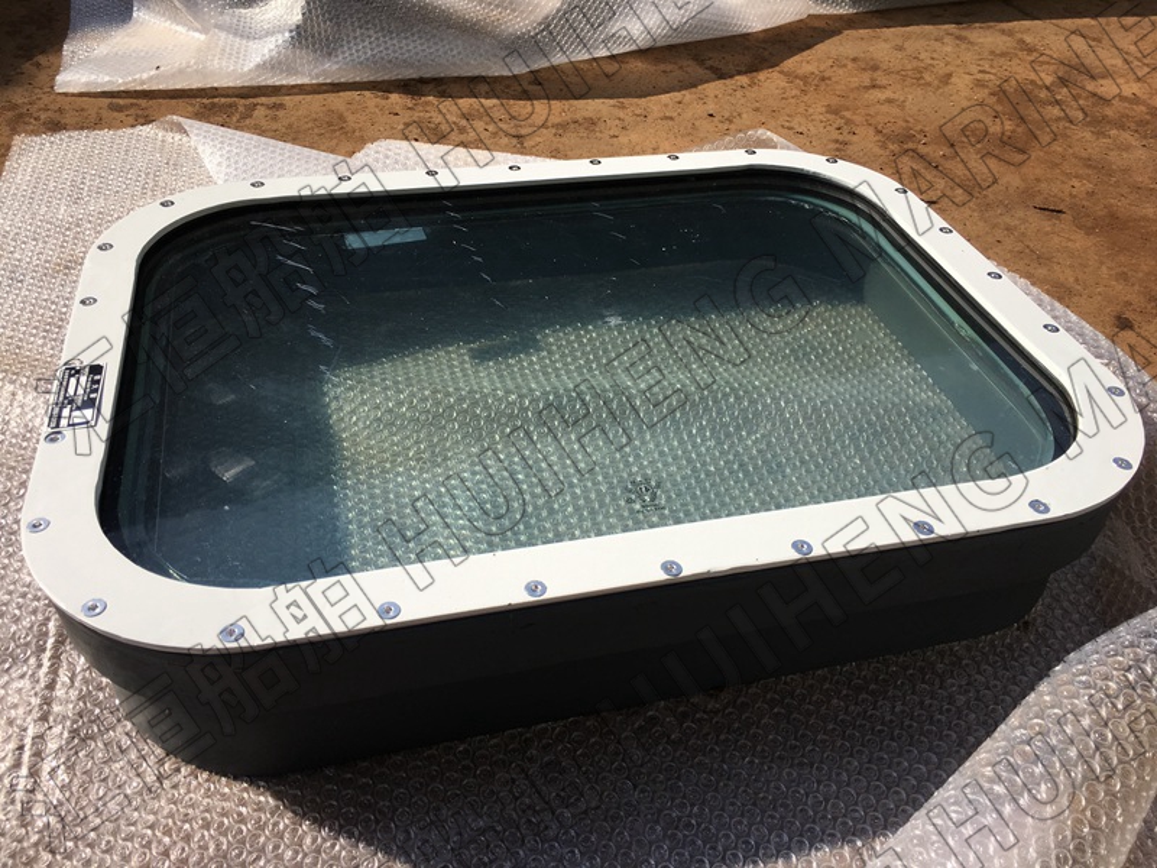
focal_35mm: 29
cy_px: 434
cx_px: 578
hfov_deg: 61.7
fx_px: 969
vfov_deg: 48.2
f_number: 2.2
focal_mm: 4.15
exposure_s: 1/2024
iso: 25
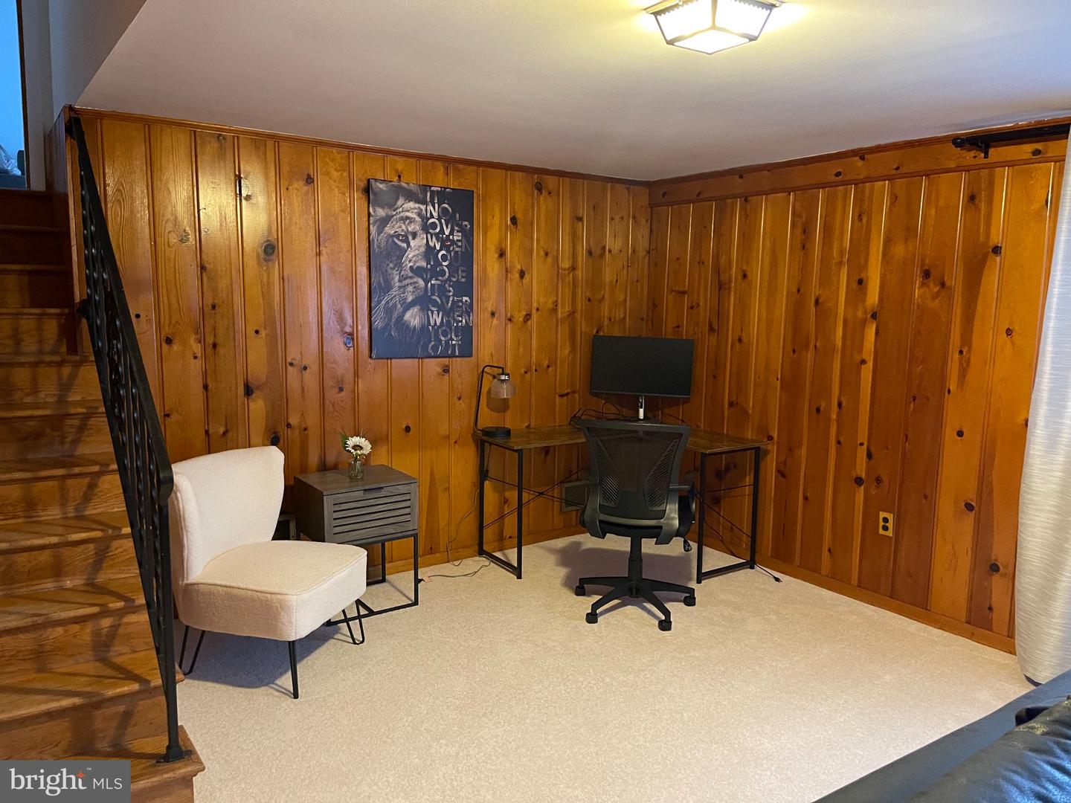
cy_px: 402
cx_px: 536
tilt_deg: -8.2
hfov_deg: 67.3
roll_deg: +0.2
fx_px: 804
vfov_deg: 53.1
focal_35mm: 26
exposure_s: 1/40
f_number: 1.6
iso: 640
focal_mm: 5.1
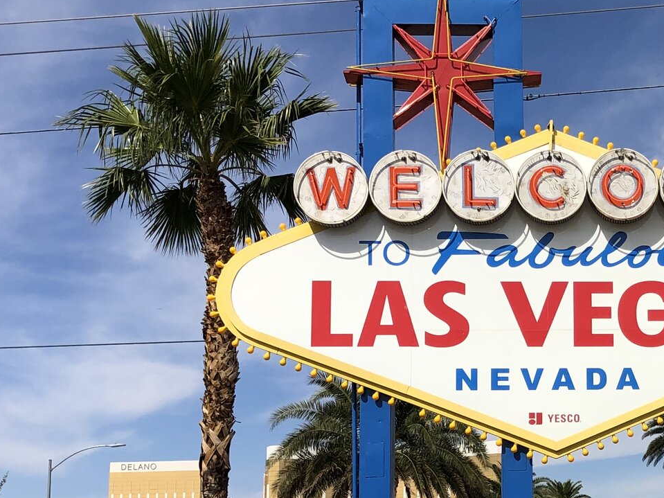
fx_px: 1400
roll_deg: +2.1
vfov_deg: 20.0
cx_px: 593
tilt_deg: +9.9
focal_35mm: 73
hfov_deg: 25.9
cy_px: 390
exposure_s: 1/3003
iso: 20
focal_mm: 4
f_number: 1.8
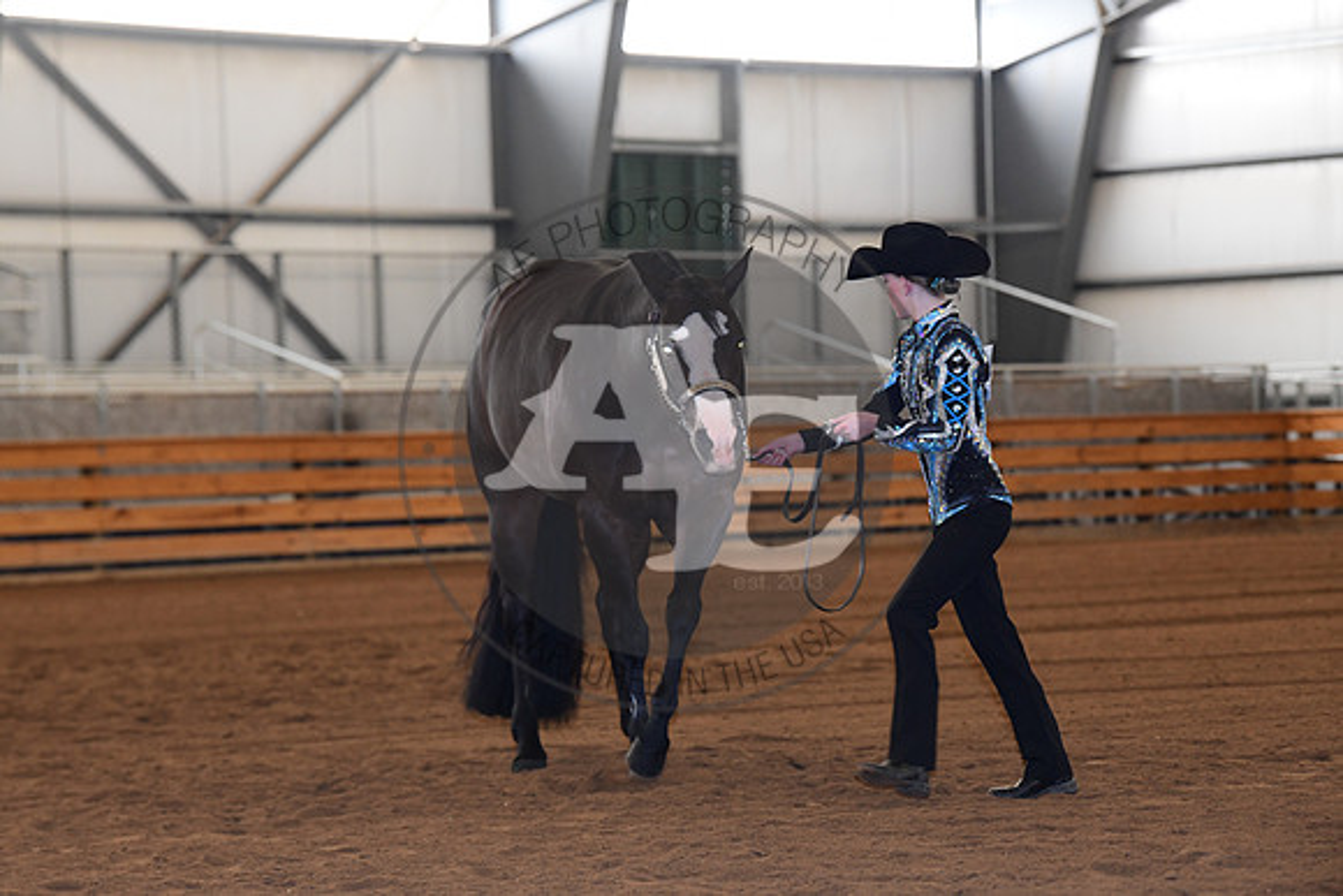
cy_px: 448
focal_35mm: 160
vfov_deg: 8.6
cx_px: 672
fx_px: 5970
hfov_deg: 12.8
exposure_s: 1/250
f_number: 5.6
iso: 4000
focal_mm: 160
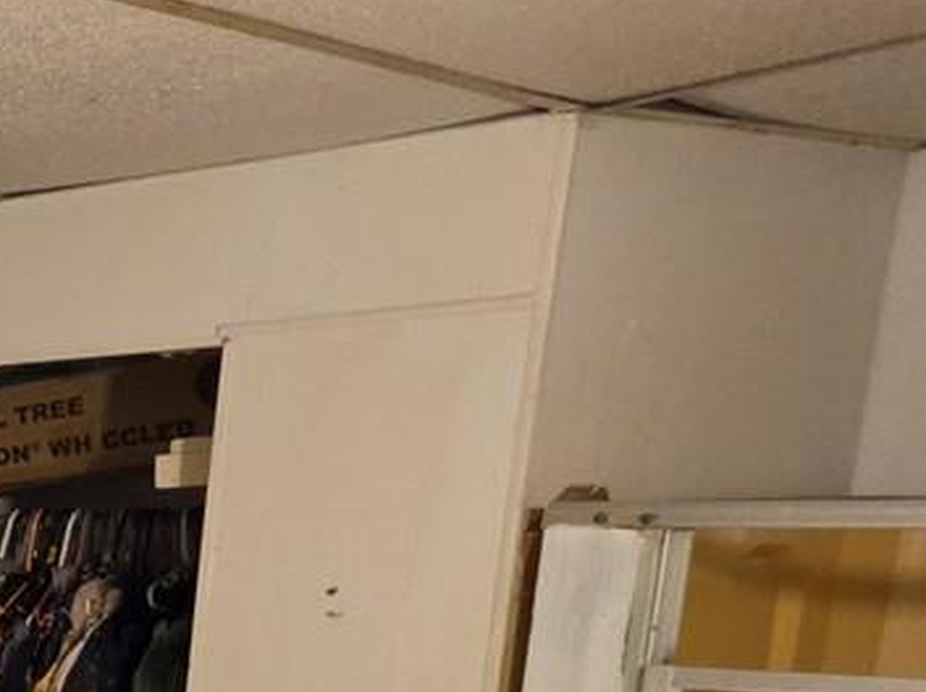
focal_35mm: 59
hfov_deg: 18.3
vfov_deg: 23.0
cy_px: 802
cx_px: -1005
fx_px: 1577
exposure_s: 1/60
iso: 400
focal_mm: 2.2
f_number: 1.9
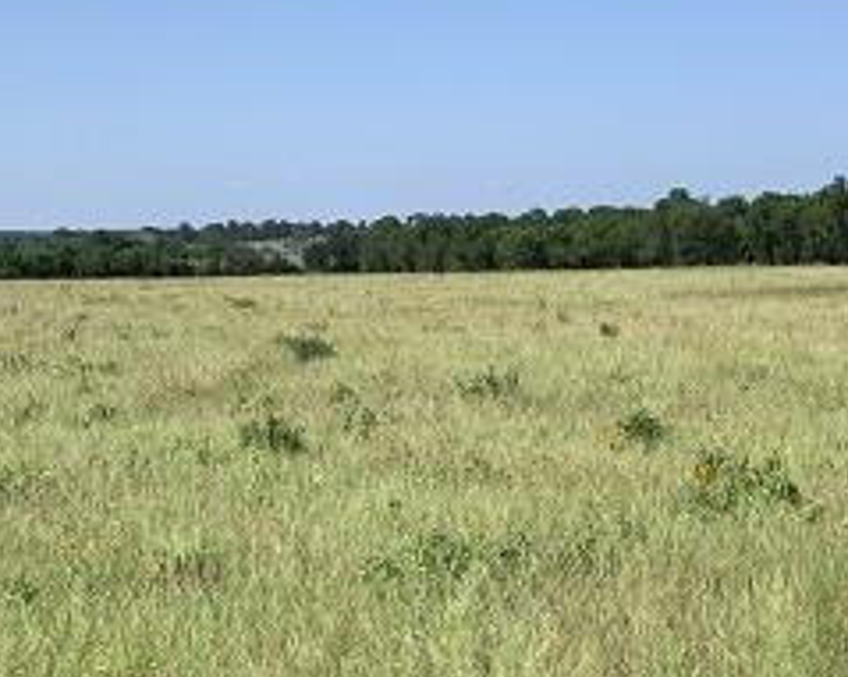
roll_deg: +0.5
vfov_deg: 22.2
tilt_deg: -8.1
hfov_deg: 27.9
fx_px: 1706
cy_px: 521
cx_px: 394
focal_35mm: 68
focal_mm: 4.25
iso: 25
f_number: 1.8
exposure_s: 1/2309
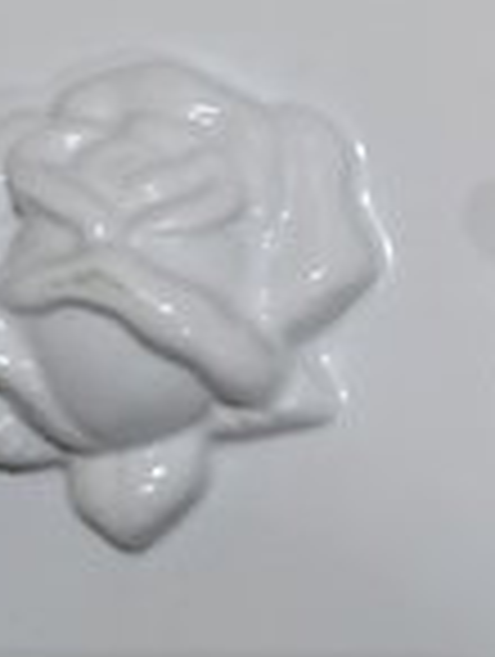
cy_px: 115
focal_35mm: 91
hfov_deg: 15.0
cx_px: 765
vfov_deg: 21.2
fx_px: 1730
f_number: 1.7
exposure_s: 1/50
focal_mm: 4.71
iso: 223
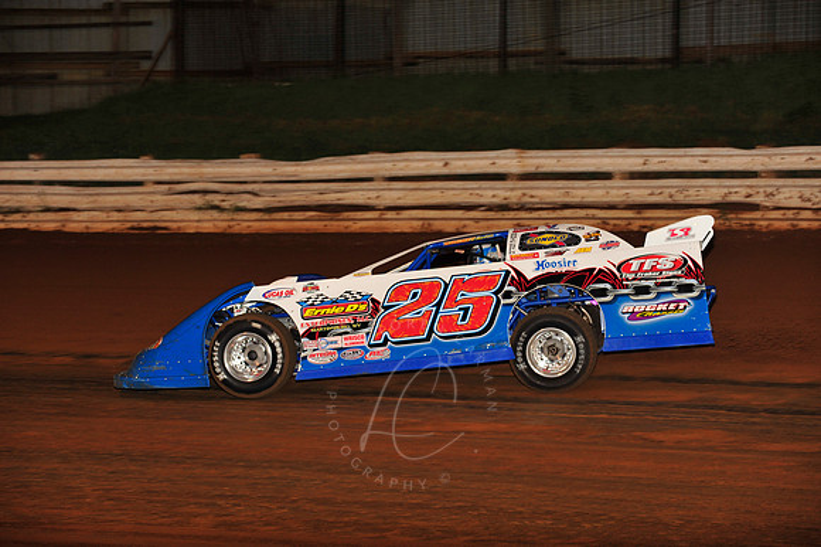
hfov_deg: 16.4
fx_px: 2849
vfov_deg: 11.0
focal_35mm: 125
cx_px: 410
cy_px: 274
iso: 800
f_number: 6.3
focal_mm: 125
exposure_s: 1/320
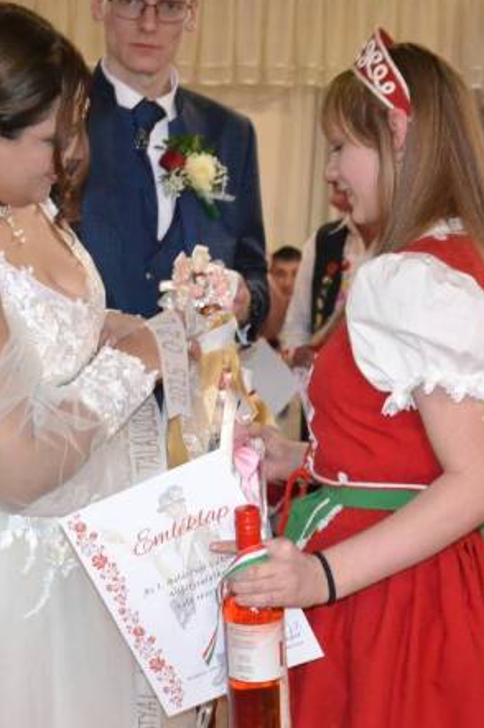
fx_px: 1371
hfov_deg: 19.9
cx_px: 130
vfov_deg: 29.7
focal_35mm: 68
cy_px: 350
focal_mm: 25
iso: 3200
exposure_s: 1/60
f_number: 4
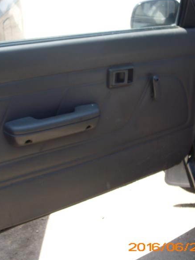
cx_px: 90
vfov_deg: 38.9
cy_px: 129
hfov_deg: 29.7
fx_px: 368
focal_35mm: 49
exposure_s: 1/250
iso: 80
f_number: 3.1
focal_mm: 6.3
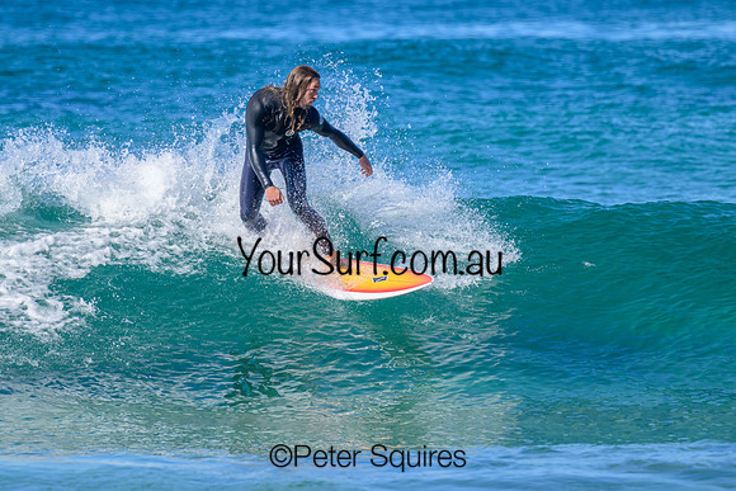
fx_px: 15748
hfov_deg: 2.7
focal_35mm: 770
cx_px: 328
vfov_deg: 1.8
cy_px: 184
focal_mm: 560
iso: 720
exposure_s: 1/1600
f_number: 8
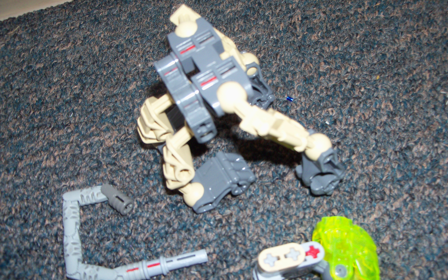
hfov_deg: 51.5
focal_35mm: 38
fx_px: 464
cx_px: 227
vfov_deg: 33.5
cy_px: 171
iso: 100
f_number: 3
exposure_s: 1/30
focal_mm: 6.3
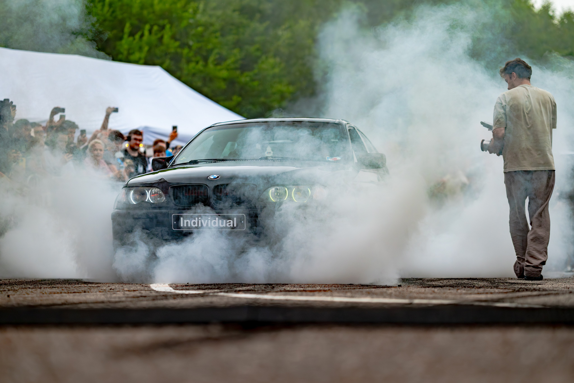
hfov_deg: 22.3
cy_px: 204
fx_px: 1458
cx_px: 293
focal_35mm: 91
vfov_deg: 15.0
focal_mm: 85
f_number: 2.2
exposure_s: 1/640
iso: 800
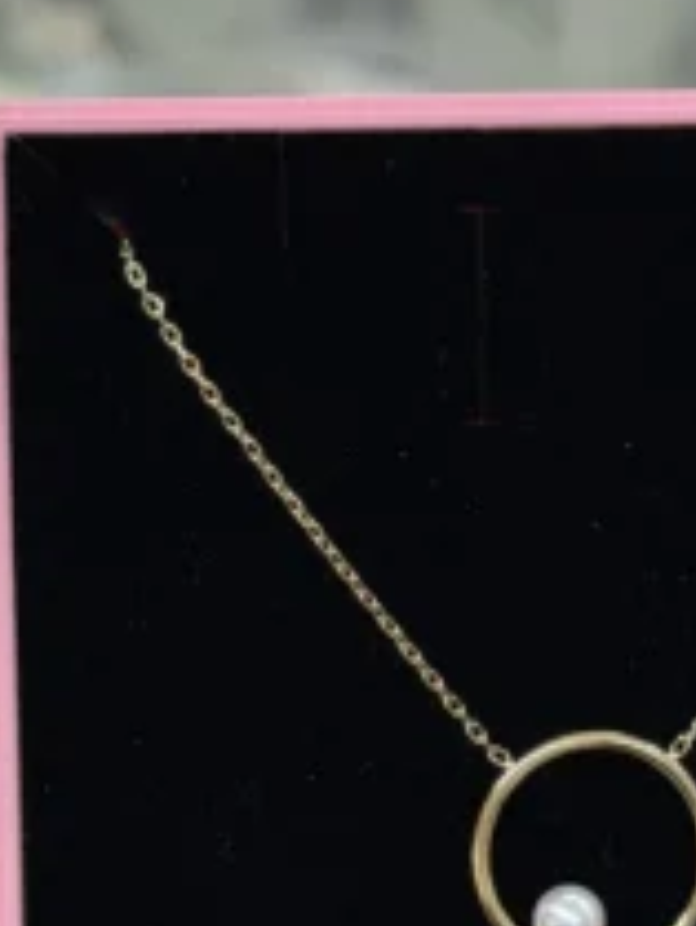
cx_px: 598
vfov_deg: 21.1
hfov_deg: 15.9
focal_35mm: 92
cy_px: 709
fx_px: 2464
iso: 80
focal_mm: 6.76
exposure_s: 1/285
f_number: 1.78
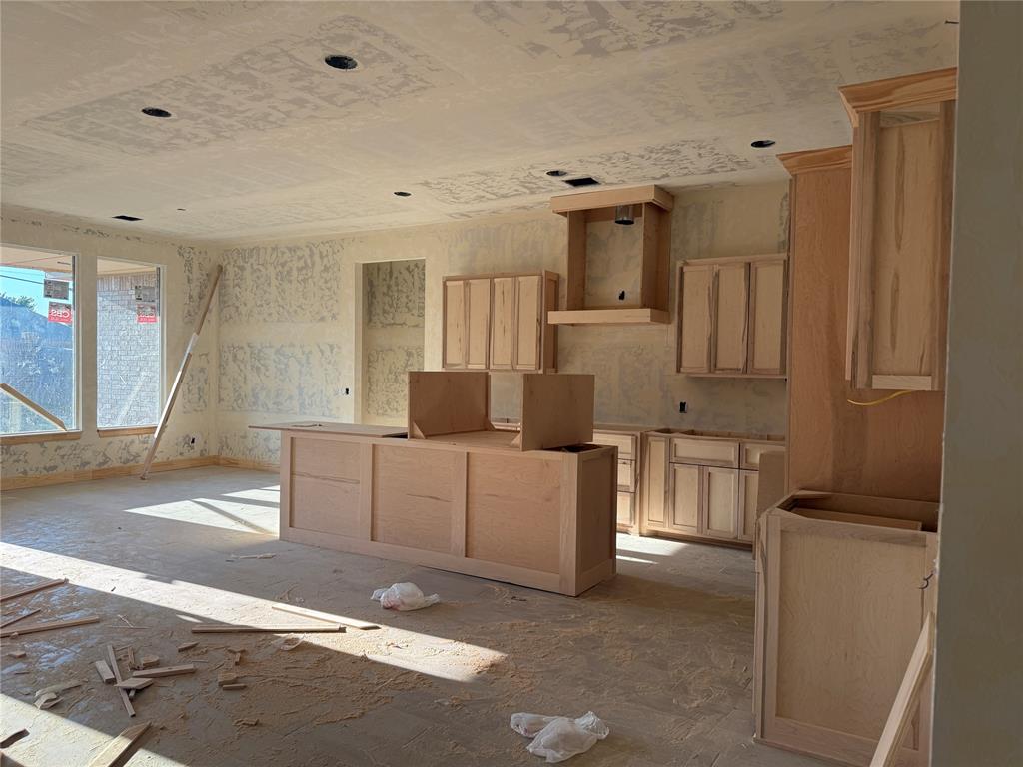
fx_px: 709
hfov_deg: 71.6
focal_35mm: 24
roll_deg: -1.6
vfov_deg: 56.8
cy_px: 384
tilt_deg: -1.3
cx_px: 512
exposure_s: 1/453
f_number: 1.78
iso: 100
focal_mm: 6.76
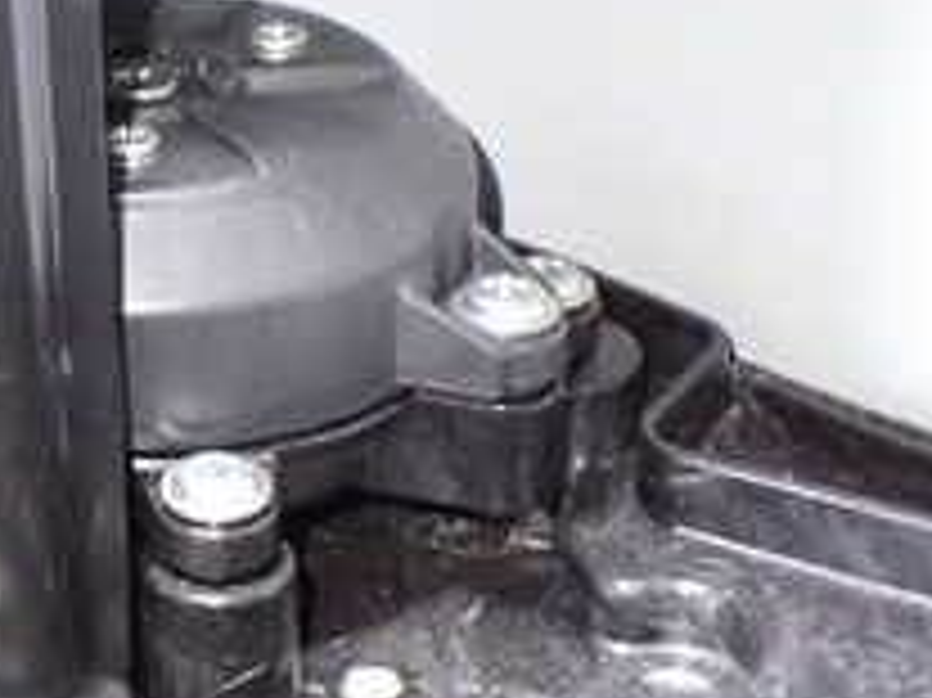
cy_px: 54
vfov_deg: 16.7
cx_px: -270
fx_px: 2341
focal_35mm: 87
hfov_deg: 20.6
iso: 1600
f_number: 2.3
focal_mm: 5.4
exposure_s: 1/30
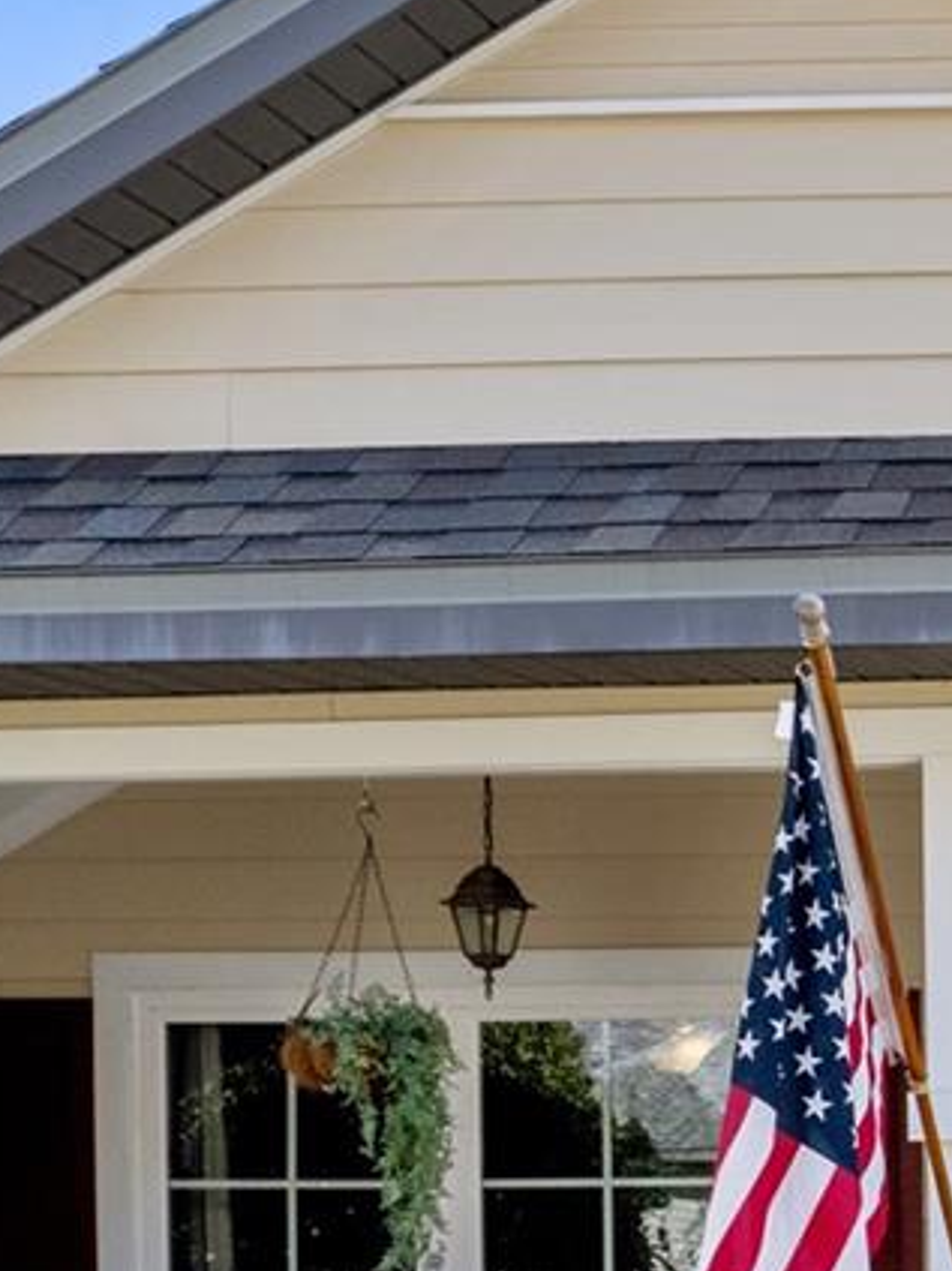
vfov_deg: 23.5
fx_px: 2935
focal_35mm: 80
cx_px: 1757
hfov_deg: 15.6
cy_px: 1227
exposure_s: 1/730
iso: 100
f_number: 2.8
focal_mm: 8.38
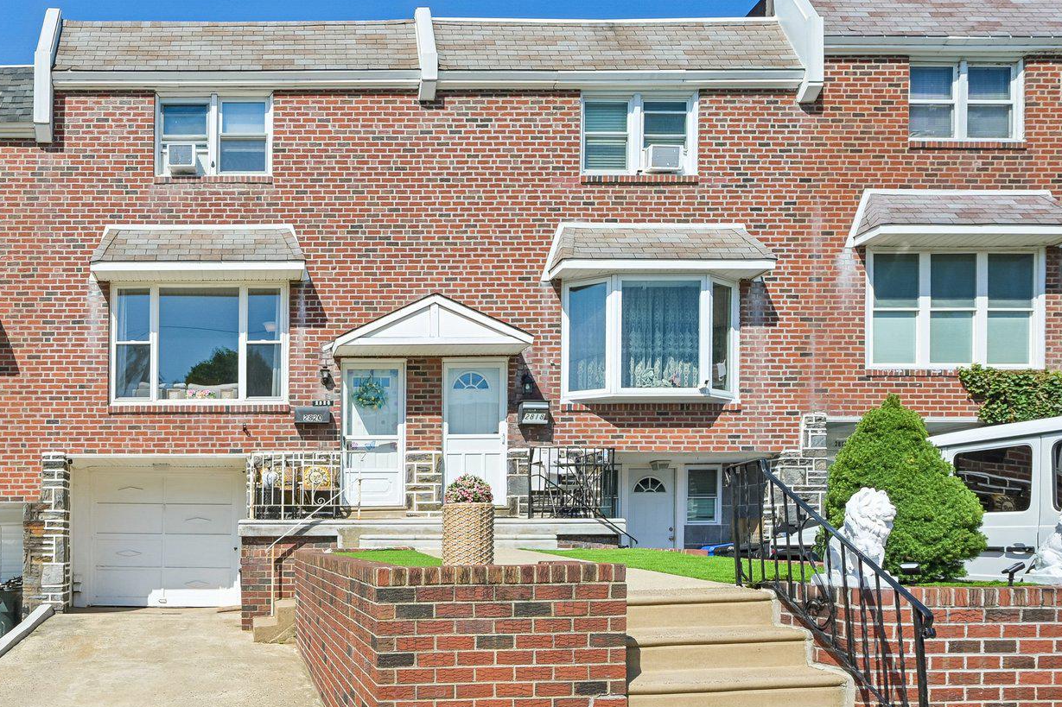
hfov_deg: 66.5
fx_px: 737
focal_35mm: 25
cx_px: 251
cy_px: 341
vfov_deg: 51.3
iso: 100
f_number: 8
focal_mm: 15
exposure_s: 1/320
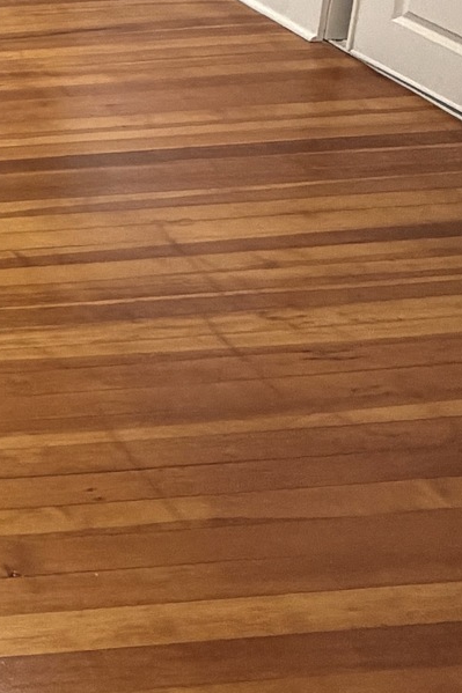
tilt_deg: -12.9
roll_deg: +2.0
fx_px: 1079
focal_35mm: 56
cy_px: -167
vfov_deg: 29.8
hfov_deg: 17.5
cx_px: -457
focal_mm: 2.22
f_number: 2.2
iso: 320
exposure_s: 1/60
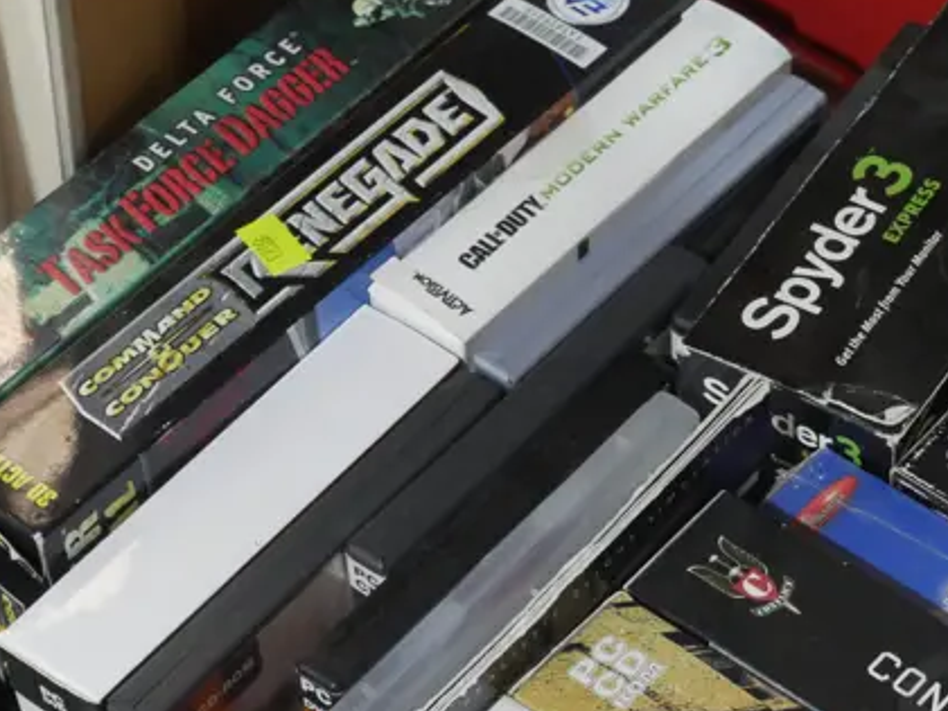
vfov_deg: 12.0
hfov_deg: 15.9
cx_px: 874
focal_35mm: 122
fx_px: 3341
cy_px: 762
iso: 1600
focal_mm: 25
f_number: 5.3
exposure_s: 1/60
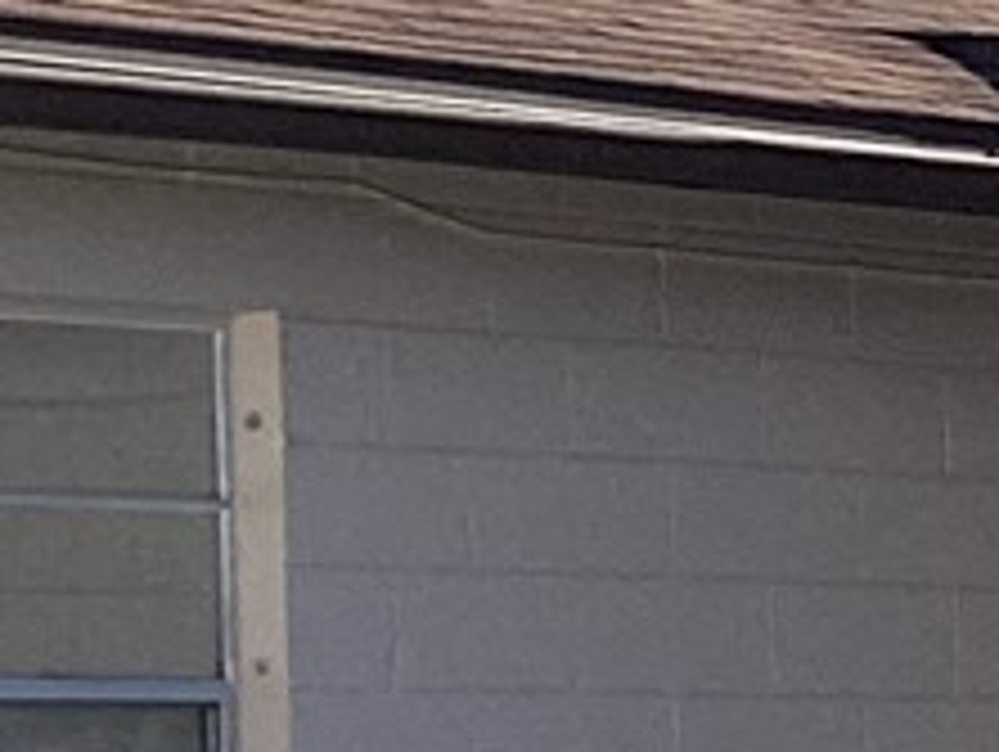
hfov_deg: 7.5
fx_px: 6443
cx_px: 3276
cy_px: 1306
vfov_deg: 6.5
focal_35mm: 223
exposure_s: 1/1431
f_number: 2.4
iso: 25
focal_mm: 3.3
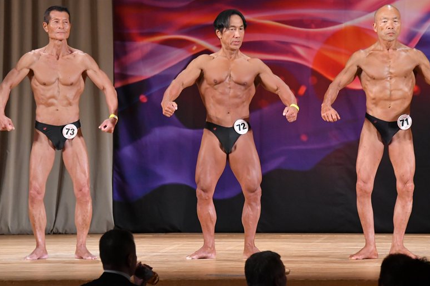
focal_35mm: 257
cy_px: 144
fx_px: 3068
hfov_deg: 8.0
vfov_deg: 5.3
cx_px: 215
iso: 5000
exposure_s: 1/400
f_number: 5.6
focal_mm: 170
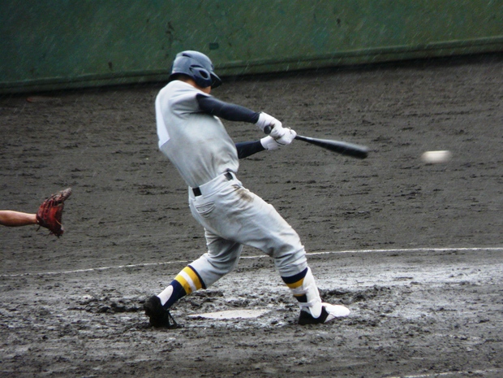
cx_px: 252
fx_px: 7324
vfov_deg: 3.0
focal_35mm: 504
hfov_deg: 3.9
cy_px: 189
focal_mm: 82.8
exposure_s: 1/320
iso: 200
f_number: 4.2
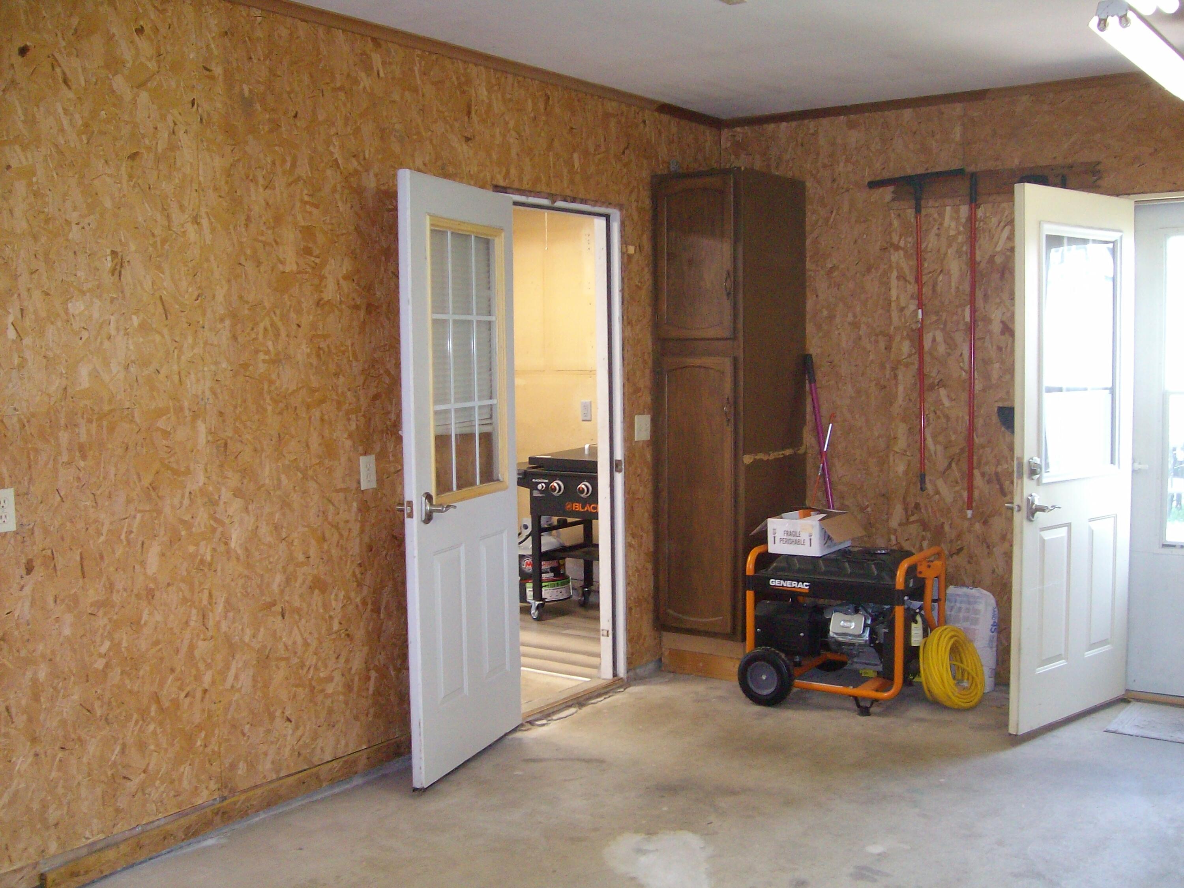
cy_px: 444
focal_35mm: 35
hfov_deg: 52.6
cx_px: 592
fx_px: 1197
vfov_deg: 40.7
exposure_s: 1/40
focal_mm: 5.8
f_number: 2.8
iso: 233
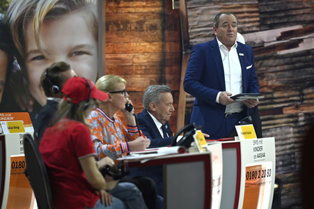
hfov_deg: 13.7
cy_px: 104
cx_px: 157
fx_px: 1307
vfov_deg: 9.1
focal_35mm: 150
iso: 1250
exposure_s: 1/640
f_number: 2.8
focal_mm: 150
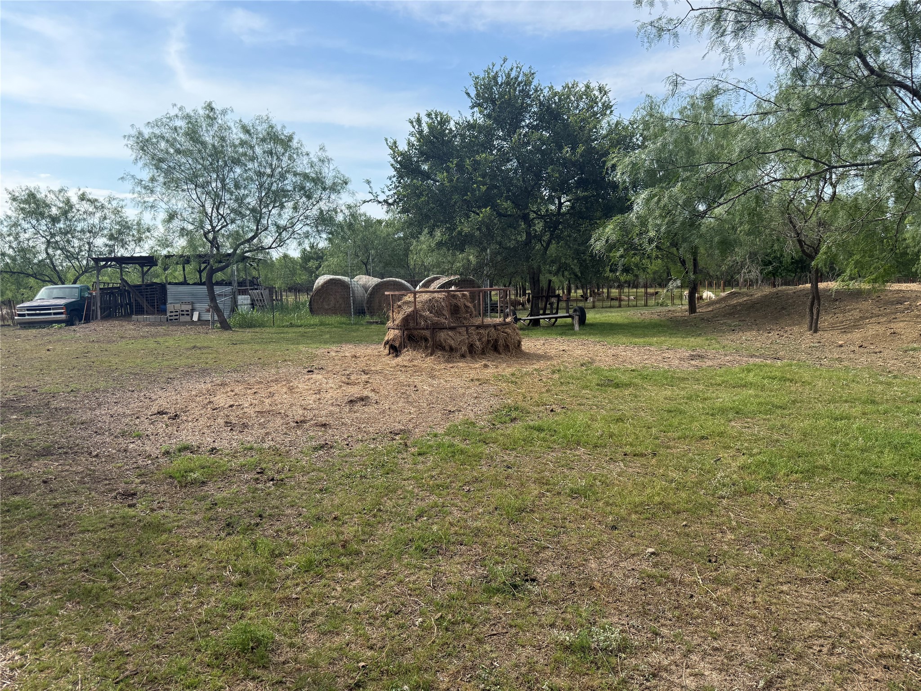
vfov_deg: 56.8
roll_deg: +2.5
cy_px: 346
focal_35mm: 24
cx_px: 460
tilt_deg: -3.9
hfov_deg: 71.6
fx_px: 639
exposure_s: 1/4167
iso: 100
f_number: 1.78
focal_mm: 6.76
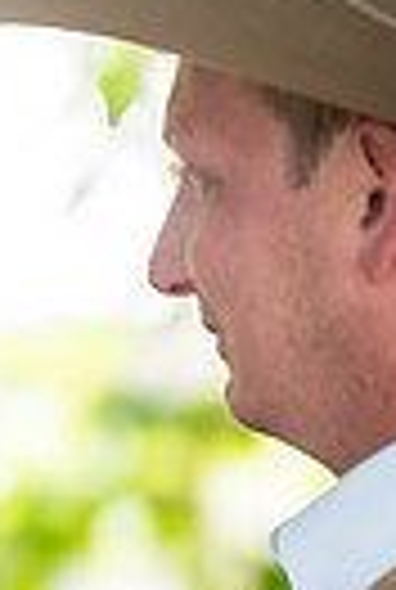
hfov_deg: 2.1
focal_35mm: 662
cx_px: -837
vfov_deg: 3.1
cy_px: 628
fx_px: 10865
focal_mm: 150
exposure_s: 1/250
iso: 200
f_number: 2.8
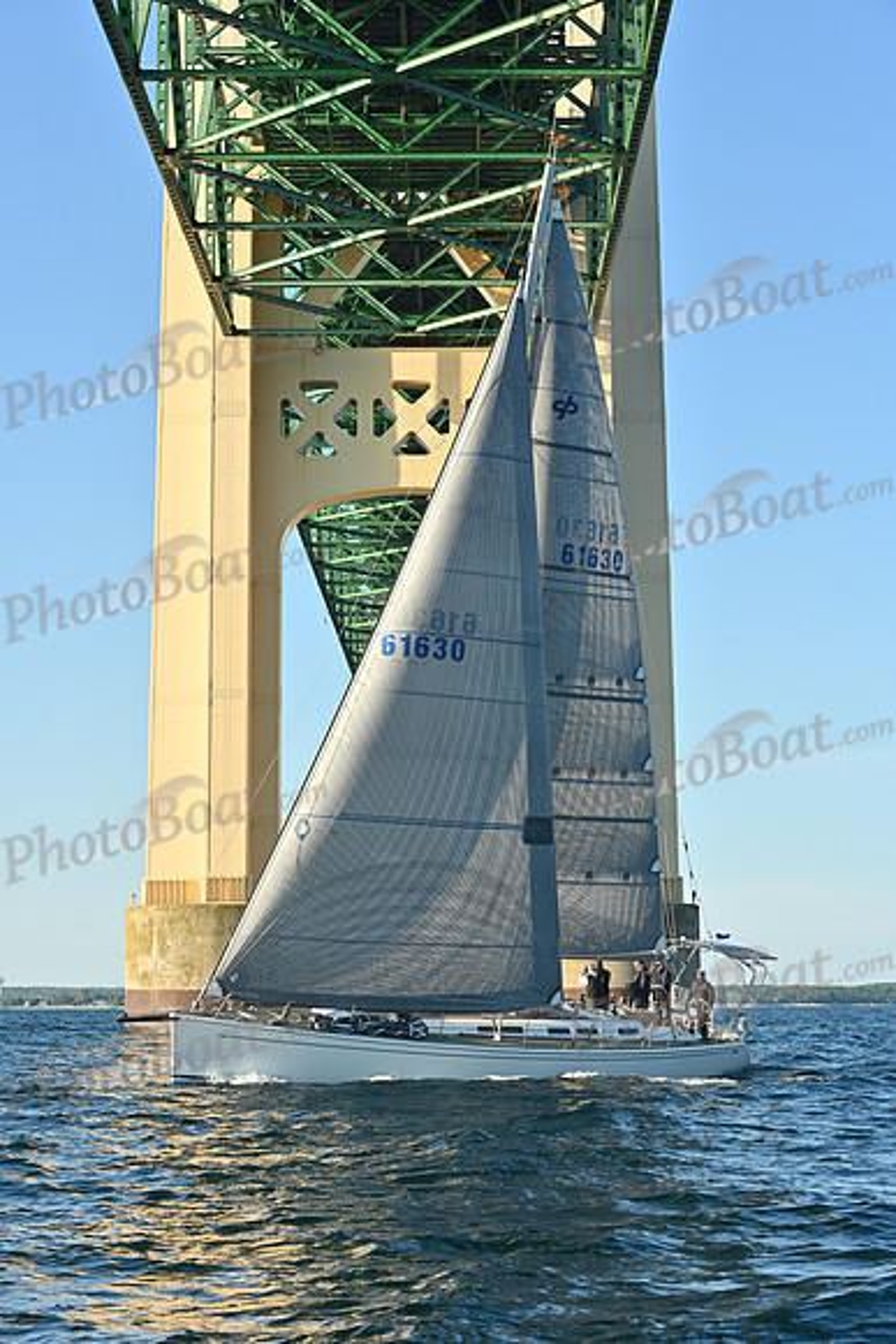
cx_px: 448
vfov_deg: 28.8
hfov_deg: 19.5
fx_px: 2612
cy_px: 672
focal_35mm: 70
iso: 800
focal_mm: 70
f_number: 8
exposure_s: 1/1250
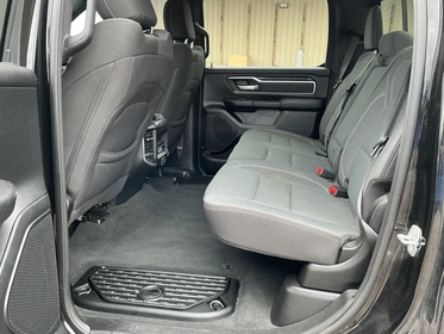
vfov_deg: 46.8
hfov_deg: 59.9
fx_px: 385
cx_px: 232
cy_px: 157
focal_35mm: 30
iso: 64
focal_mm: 3
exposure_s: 1/118
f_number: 1.8
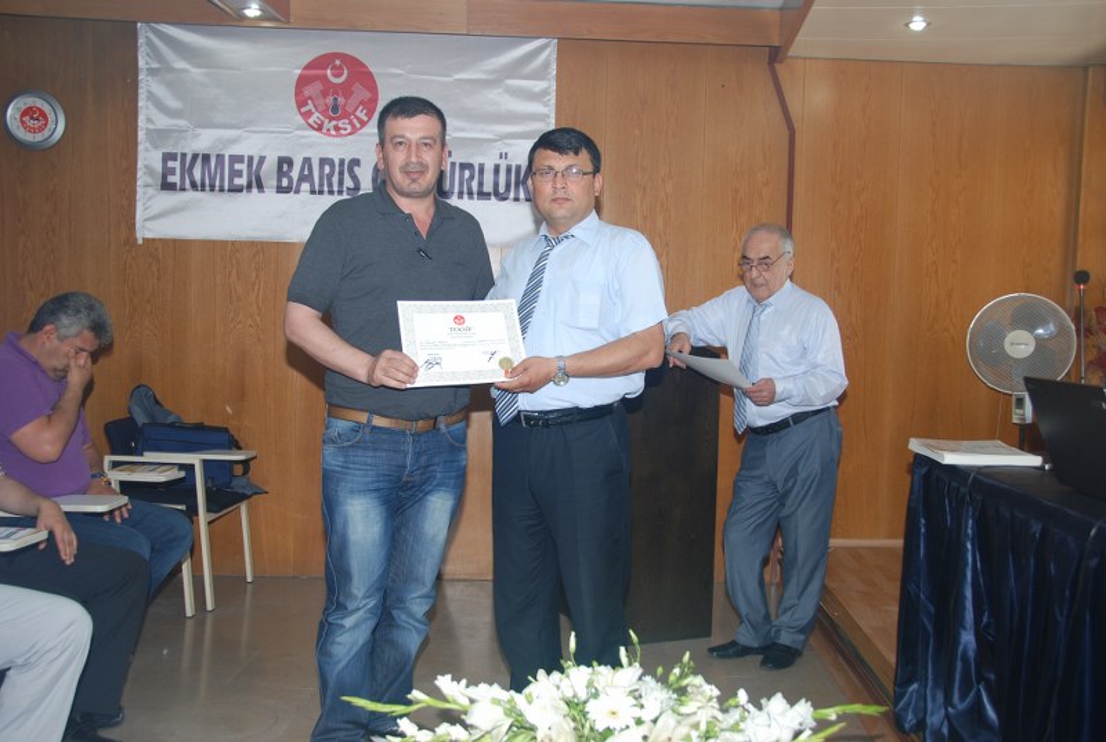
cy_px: 371
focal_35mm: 36
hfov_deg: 53.0
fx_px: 1108
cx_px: 553
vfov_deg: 37.0
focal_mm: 24
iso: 200
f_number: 4
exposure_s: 1/60
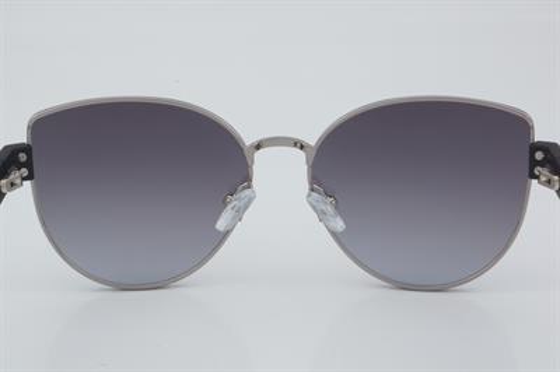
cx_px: 280
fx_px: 1282
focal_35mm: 82
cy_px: 186
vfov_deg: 16.5
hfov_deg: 24.6
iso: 100
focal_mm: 55
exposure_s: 1/3
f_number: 32
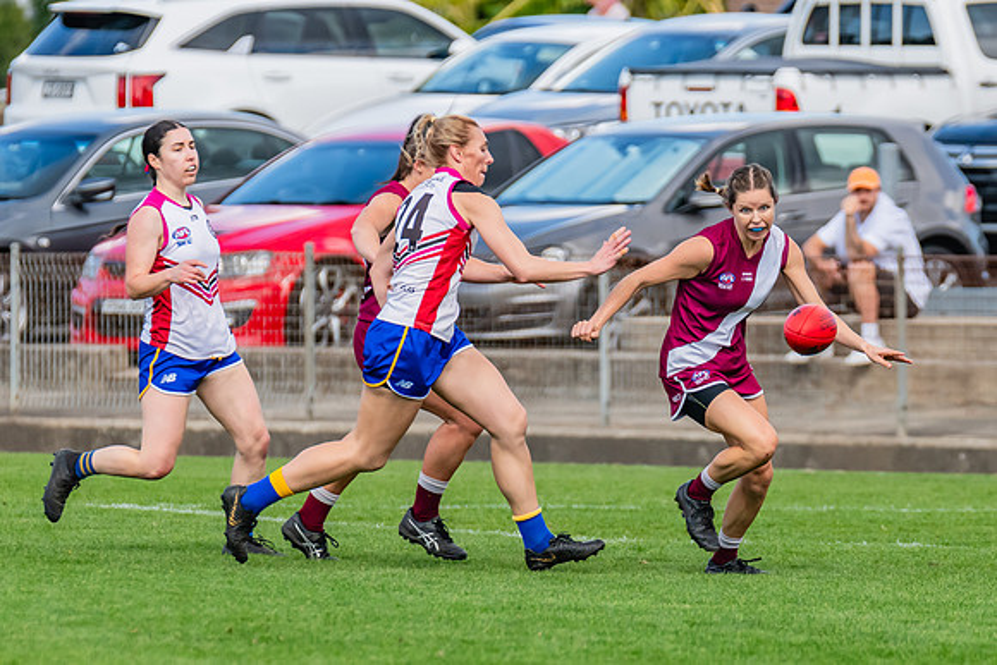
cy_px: 390
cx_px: 680
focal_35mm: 555
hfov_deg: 3.7
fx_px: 15372
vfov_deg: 2.5
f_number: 5
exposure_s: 1/1600
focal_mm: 310
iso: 800
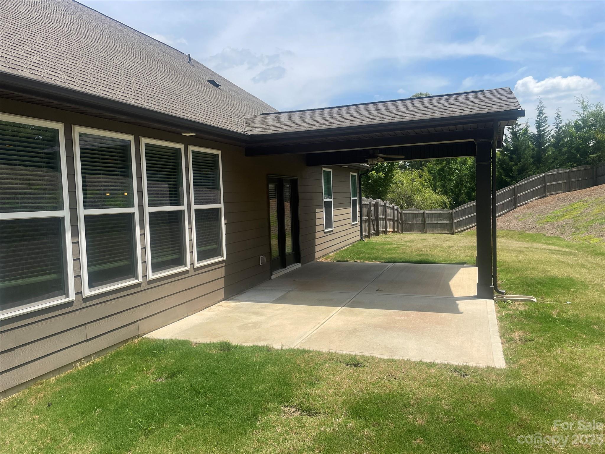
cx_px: 302
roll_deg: +2.9
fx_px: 454
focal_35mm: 26
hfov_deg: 67.3
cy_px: 227
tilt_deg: -2.9
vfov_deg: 53.1
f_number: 1.6
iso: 32
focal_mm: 4.2
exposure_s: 1/3509
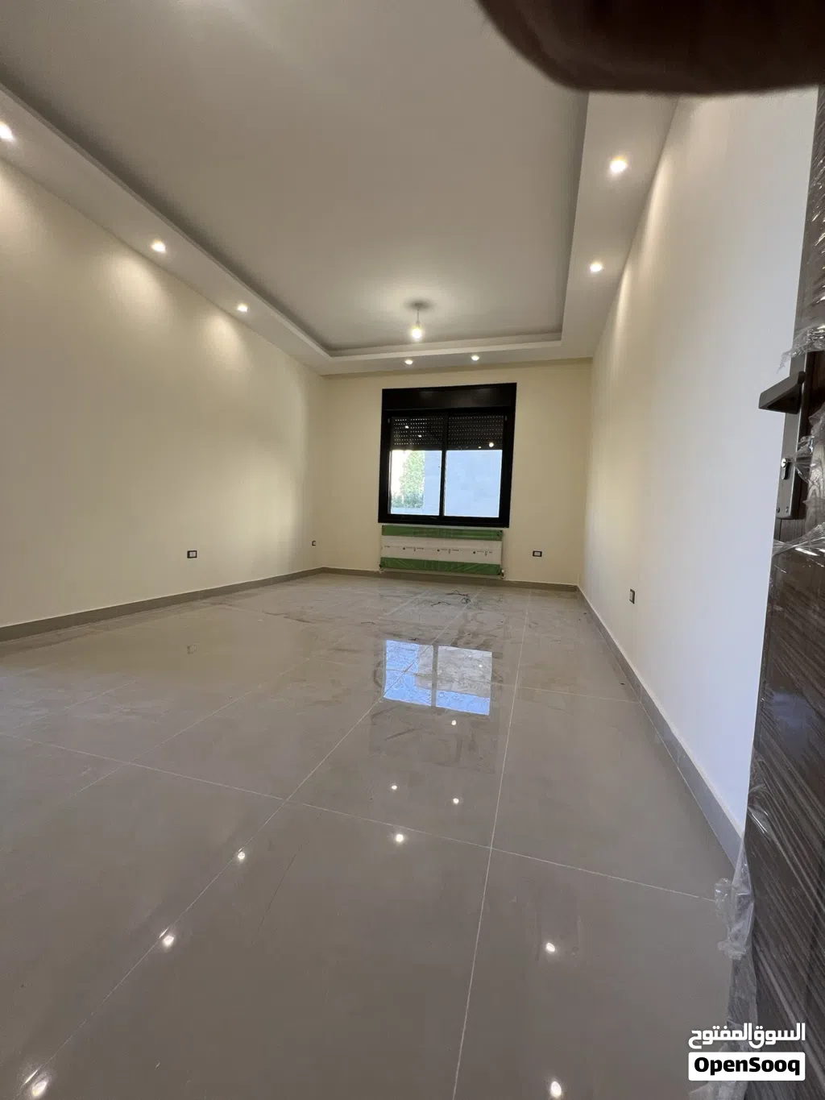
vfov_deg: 106.2
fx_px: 413
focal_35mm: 13
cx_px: 412
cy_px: 550
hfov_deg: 89.9
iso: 64
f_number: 1.8
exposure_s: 1/100
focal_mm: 1.57
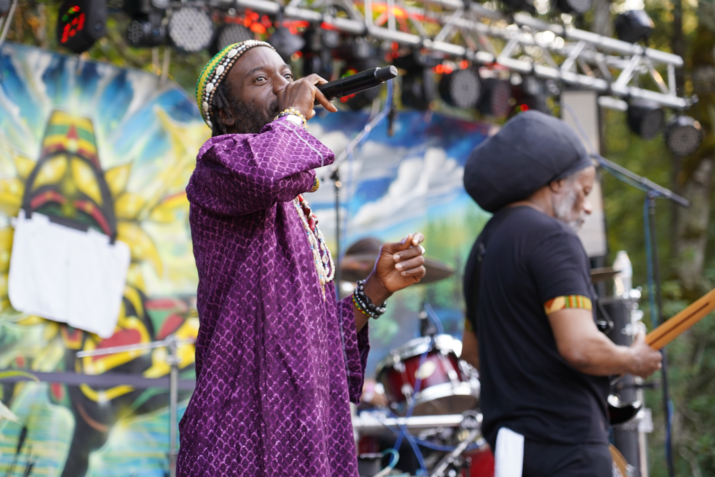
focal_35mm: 105
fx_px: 2085
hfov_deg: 19.5
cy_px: 238
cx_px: 358
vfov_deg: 13.0
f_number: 4
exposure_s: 1/160
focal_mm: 105
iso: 640
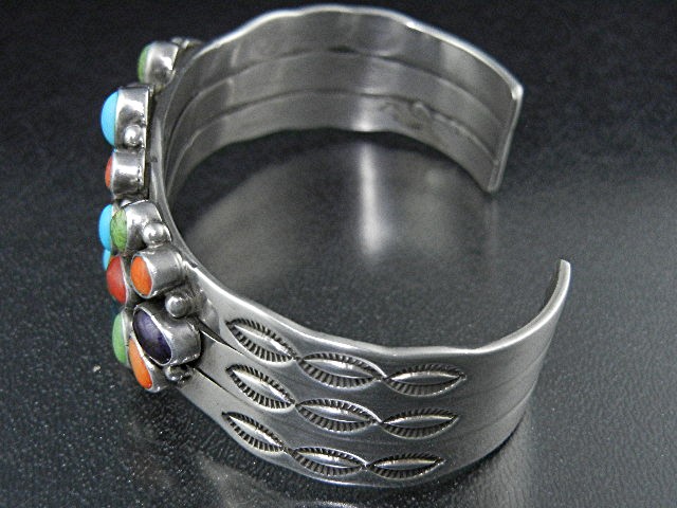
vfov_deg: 24.8
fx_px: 1154
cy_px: 254
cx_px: 338
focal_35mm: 59
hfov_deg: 32.7
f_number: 8
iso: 800
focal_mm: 10.6
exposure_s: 1/30
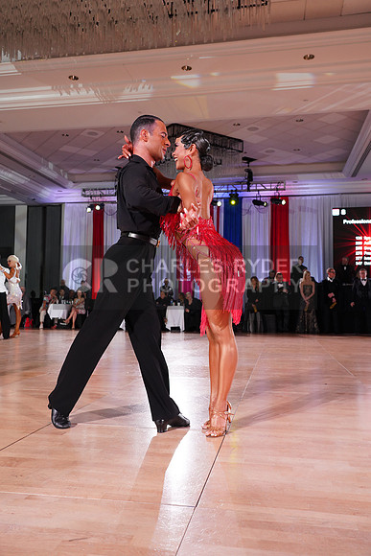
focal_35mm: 30
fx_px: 463
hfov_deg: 43.6
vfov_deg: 61.9
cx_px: 186
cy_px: 278
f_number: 5
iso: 1600
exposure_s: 1/160
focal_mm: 30
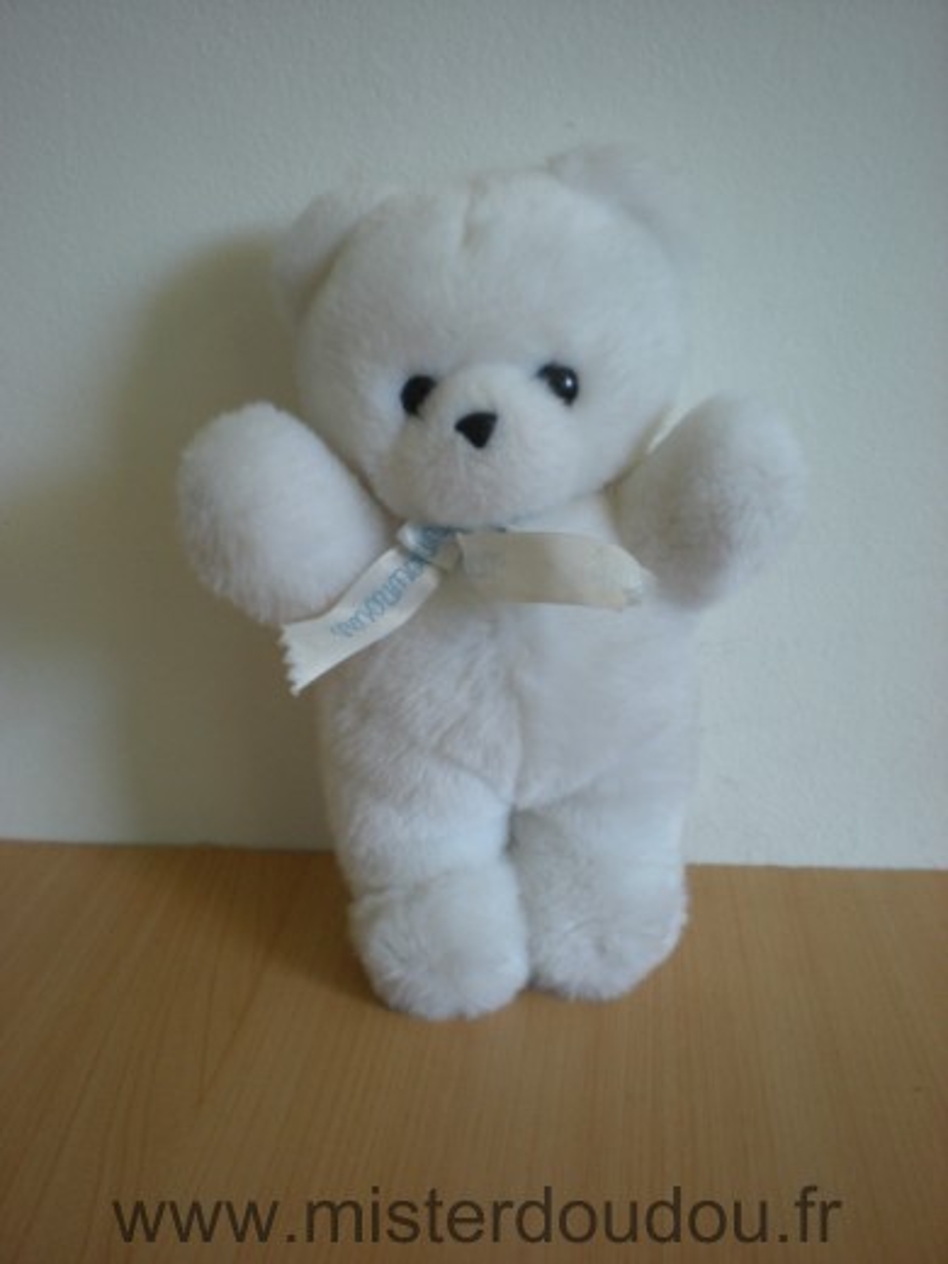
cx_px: 474
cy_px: 632
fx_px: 1388
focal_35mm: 38
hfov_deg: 37.7
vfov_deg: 49.0
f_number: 3.1
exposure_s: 1/58.1
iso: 183
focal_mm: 6.3
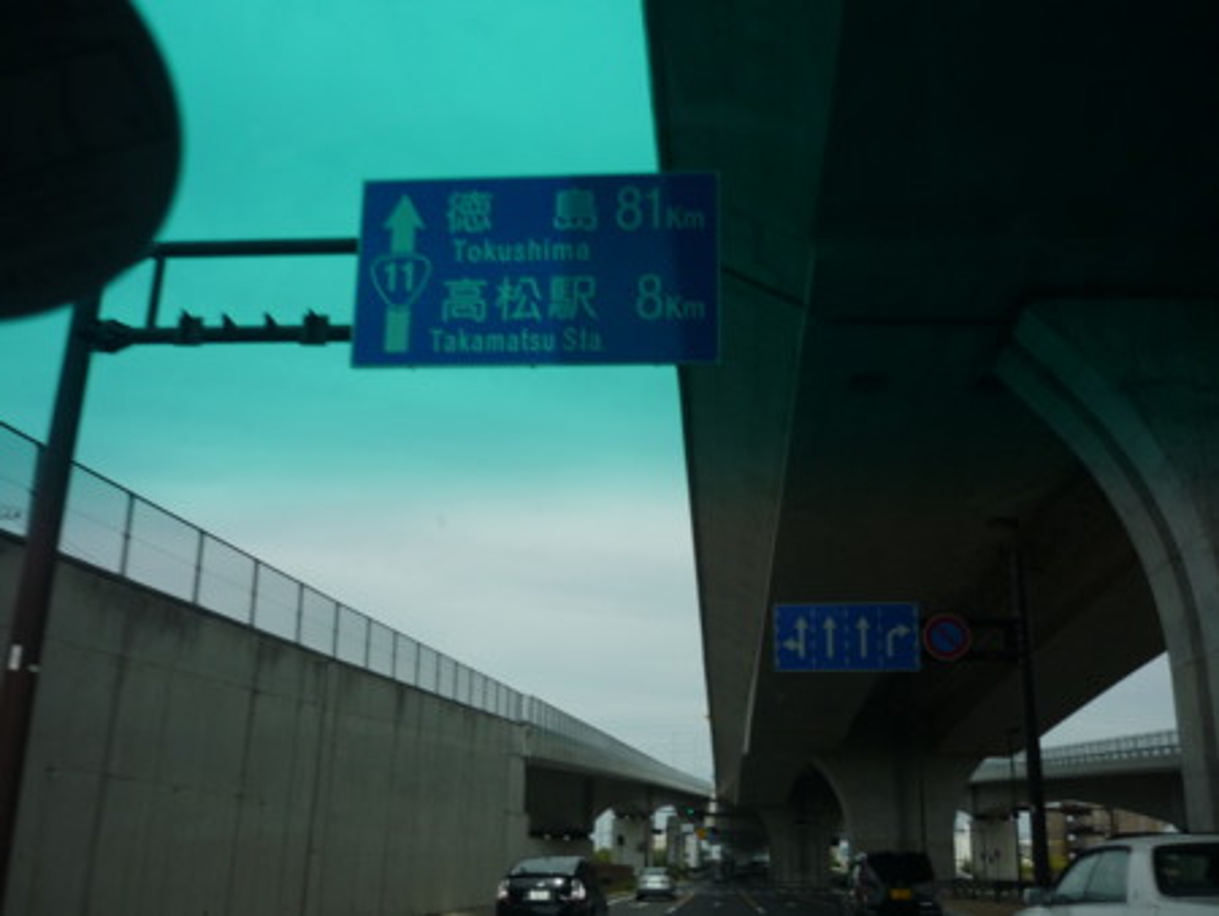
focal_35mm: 33
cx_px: 610
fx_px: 1163
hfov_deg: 55.3
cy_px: 458
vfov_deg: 43.0
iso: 100
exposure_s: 1/250
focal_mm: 5.5
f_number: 8
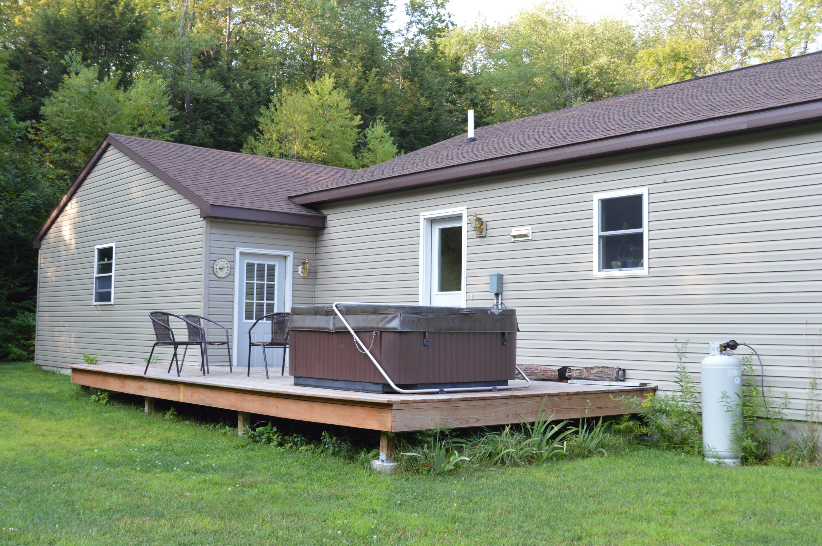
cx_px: 411
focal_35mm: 39
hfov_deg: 49.6
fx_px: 890
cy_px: 273
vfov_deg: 34.1
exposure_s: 1/125
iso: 400
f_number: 5.6
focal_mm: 26
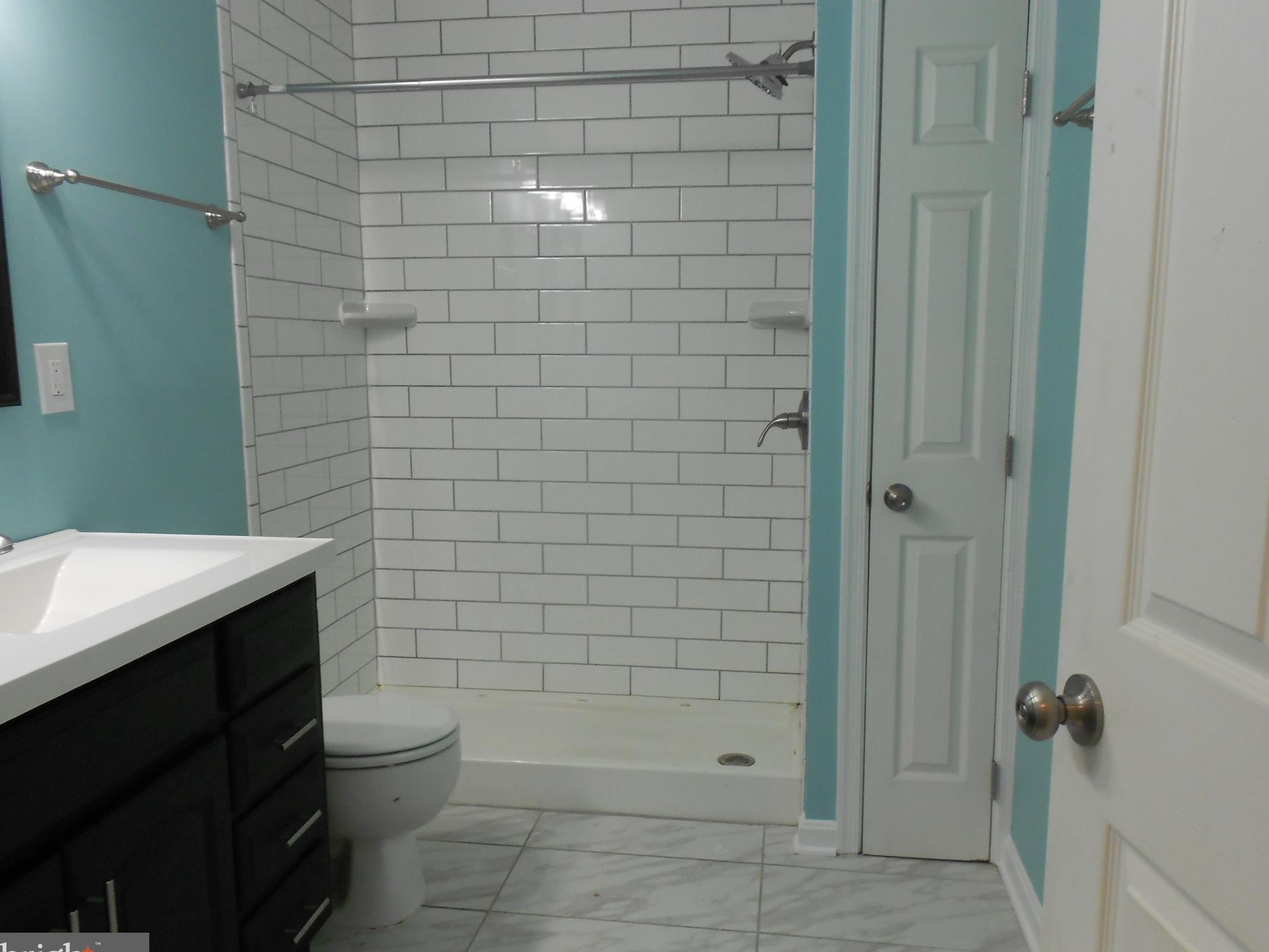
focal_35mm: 27
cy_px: 491
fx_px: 990
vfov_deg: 51.3
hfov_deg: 65.3
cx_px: 647
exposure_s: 1/30
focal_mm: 4.6
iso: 160
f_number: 3.2
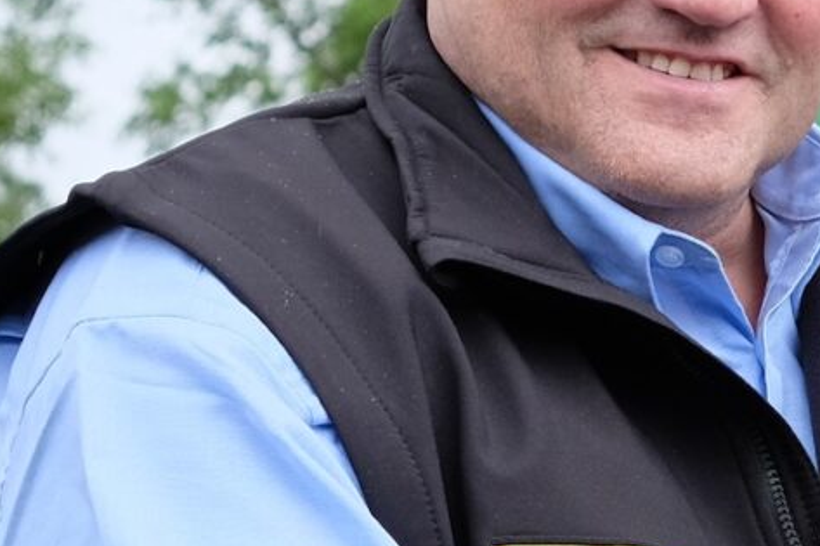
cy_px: 573
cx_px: 1186
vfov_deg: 6.2
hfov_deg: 9.1
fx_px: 5055
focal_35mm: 222
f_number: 4
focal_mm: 27
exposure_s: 1/400
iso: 400
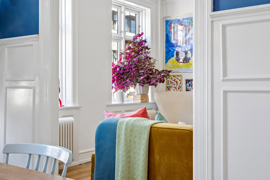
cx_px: 135
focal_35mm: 45
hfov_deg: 43.6
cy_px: 90
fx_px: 337
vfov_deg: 29.9
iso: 160
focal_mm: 45
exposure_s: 1/5
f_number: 9
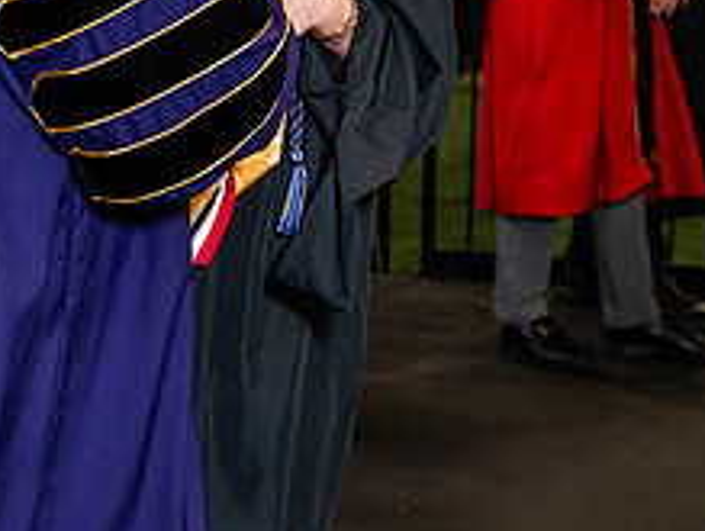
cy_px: -43
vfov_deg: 8.3
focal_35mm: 178
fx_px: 3631
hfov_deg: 11.0
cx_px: 39
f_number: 4.5
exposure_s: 1/200
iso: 1250
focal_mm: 70
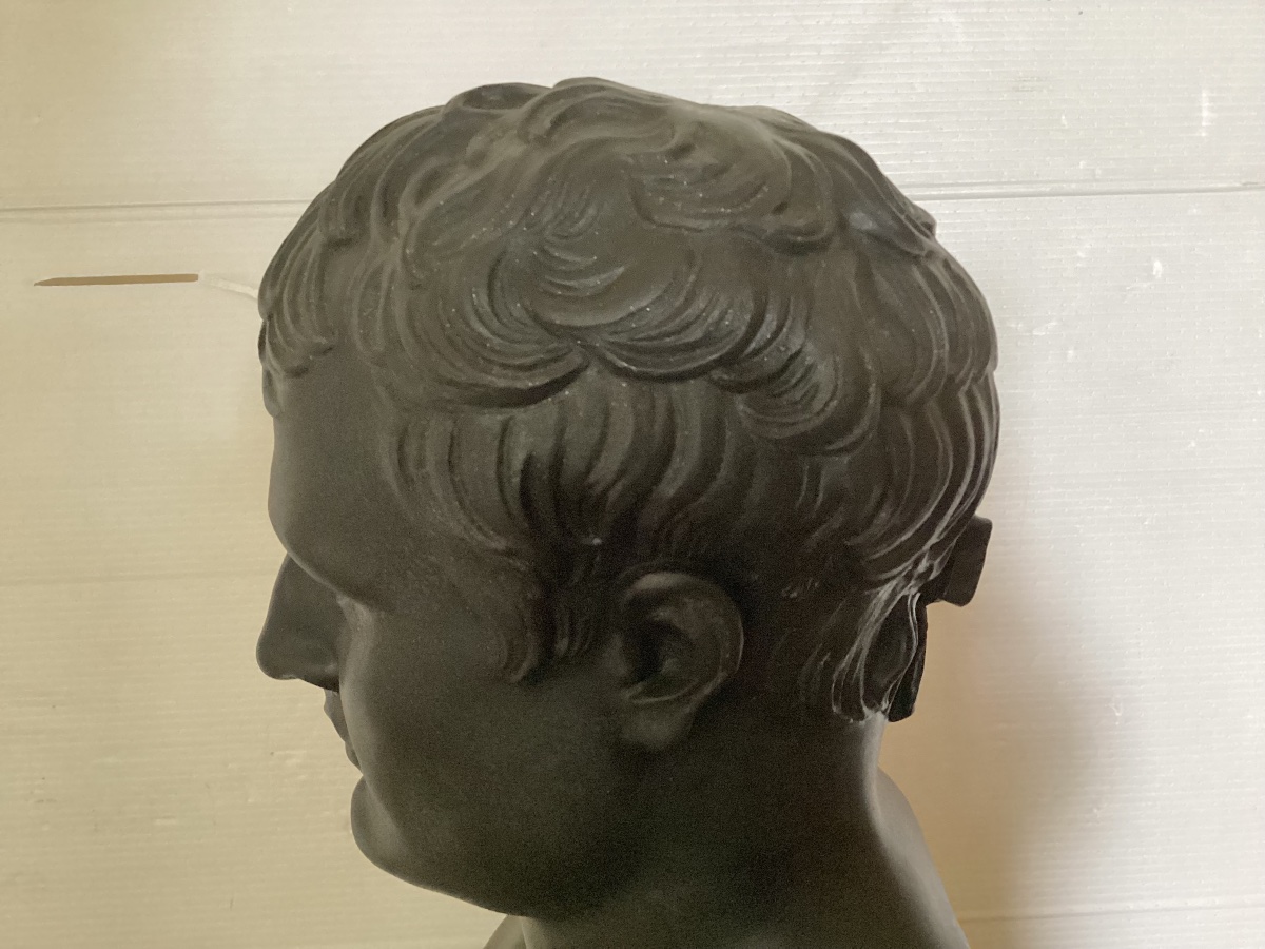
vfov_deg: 45.4
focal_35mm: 31
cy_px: 474
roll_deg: -0.9
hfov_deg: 58.4
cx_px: 632
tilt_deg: -14.9
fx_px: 1133
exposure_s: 1/33
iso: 320
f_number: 2.4
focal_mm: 3.3
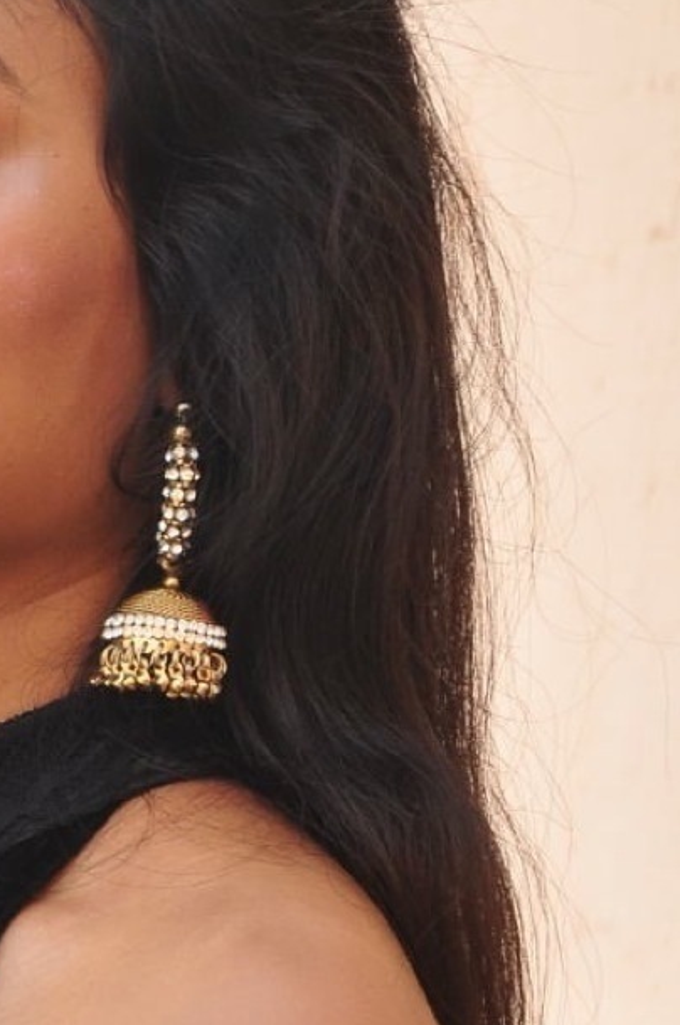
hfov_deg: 3.8
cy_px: 1106
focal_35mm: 356
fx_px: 10120
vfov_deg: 5.8
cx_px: -141
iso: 400
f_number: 7.1
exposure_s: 1/125
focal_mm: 80
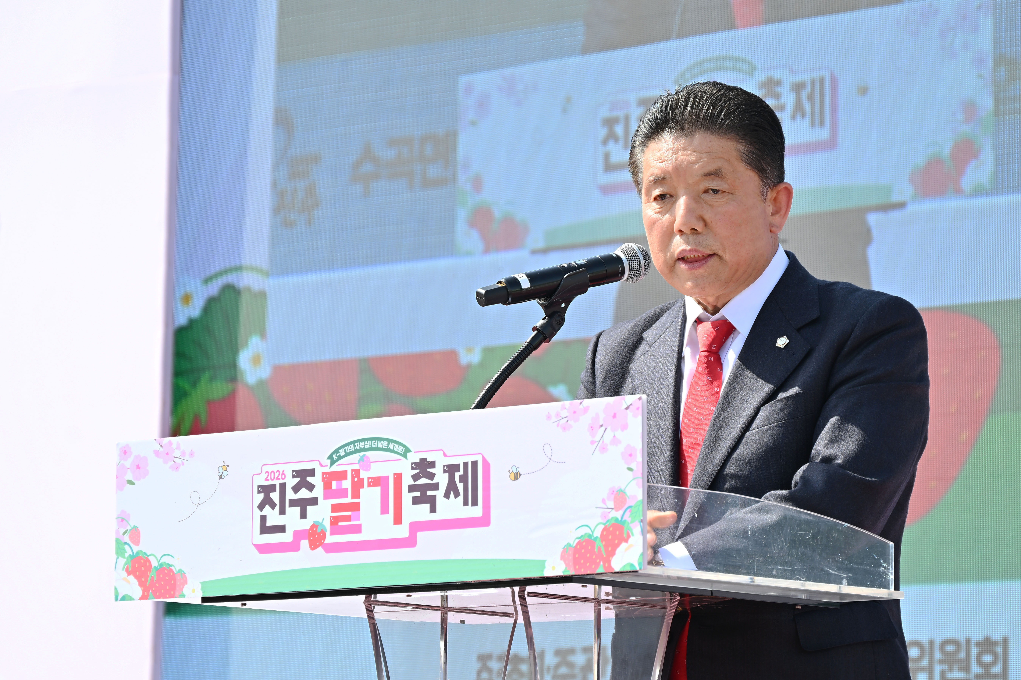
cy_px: 340
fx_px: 5103
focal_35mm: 180
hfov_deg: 11.4
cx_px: 510
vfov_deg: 7.6
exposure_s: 1/250
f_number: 6.3
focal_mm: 120
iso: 125
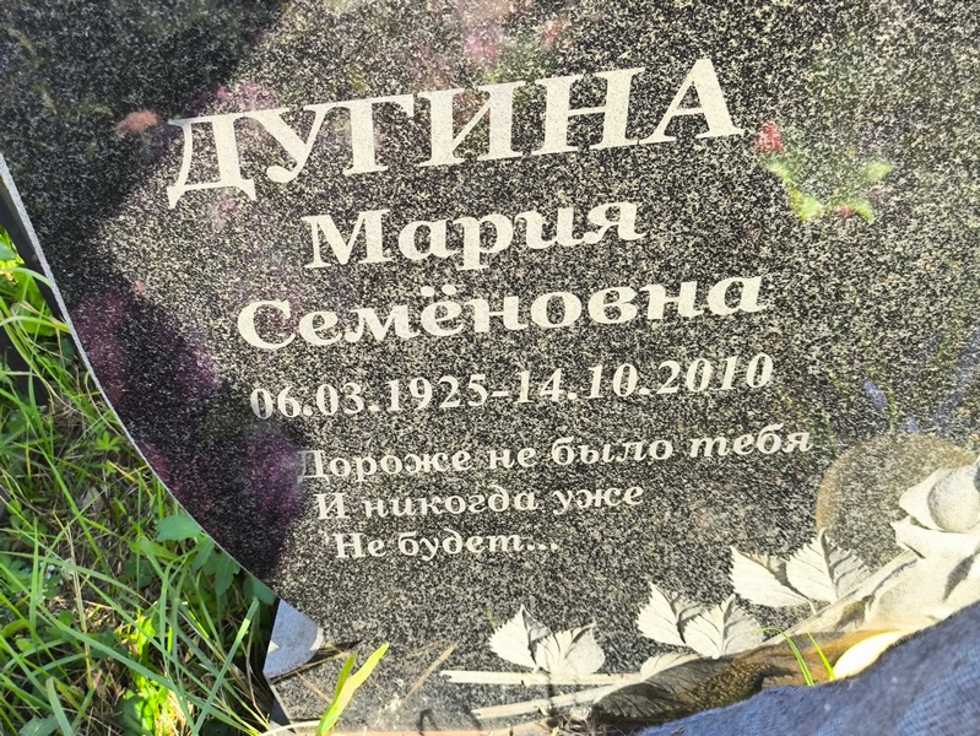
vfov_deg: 29.1
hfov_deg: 38.2
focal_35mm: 50
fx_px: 1416
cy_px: 368
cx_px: 490
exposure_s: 1/292
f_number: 1.7
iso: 50
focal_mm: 4.71
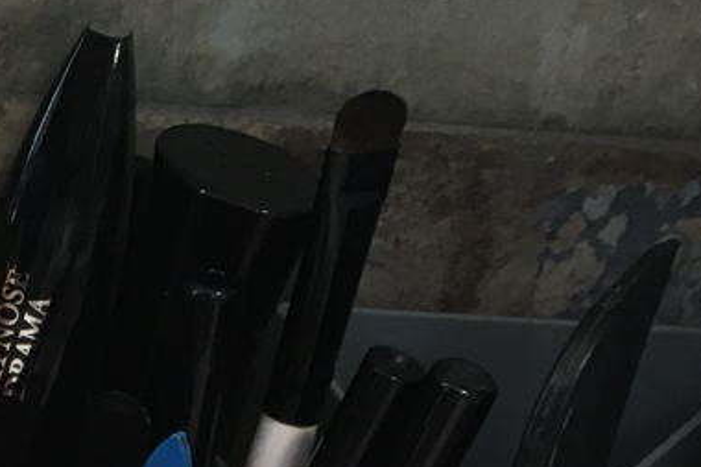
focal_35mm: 144
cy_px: 1040
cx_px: -225
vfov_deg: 8.8
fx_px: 2803
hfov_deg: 13.7
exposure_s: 1/33
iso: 100
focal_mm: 4.15
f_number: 2.2
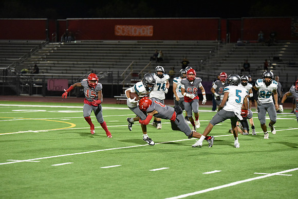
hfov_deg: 15.2
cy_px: 100
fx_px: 1118
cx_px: 149
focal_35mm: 135
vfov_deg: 10.2
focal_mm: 135
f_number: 2.8
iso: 9000
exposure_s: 1/1000
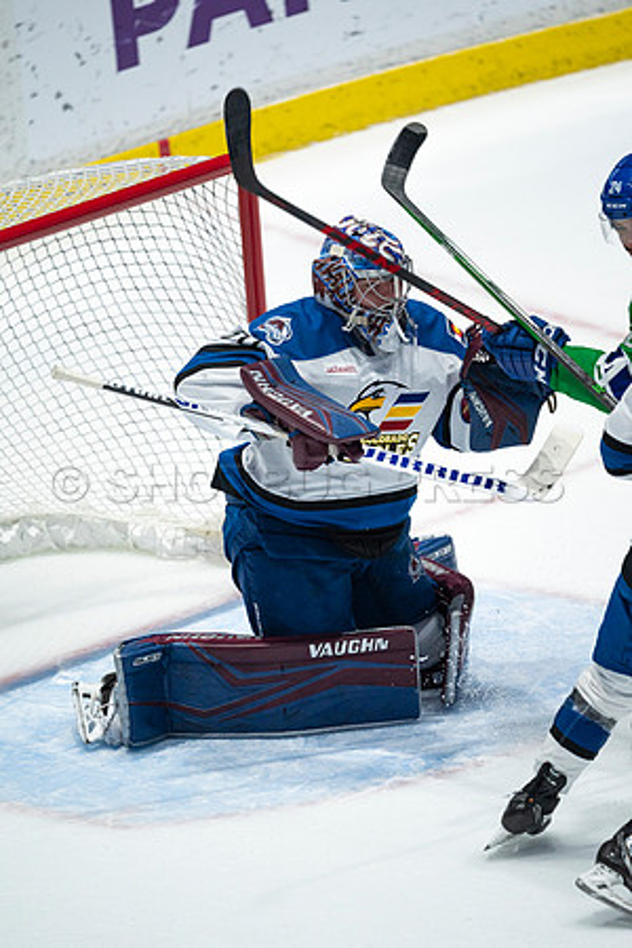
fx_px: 15799
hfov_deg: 2.3
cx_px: 316
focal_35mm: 600
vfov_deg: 3.4
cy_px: 474
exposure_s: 1/1000
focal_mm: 600
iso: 2000
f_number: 4
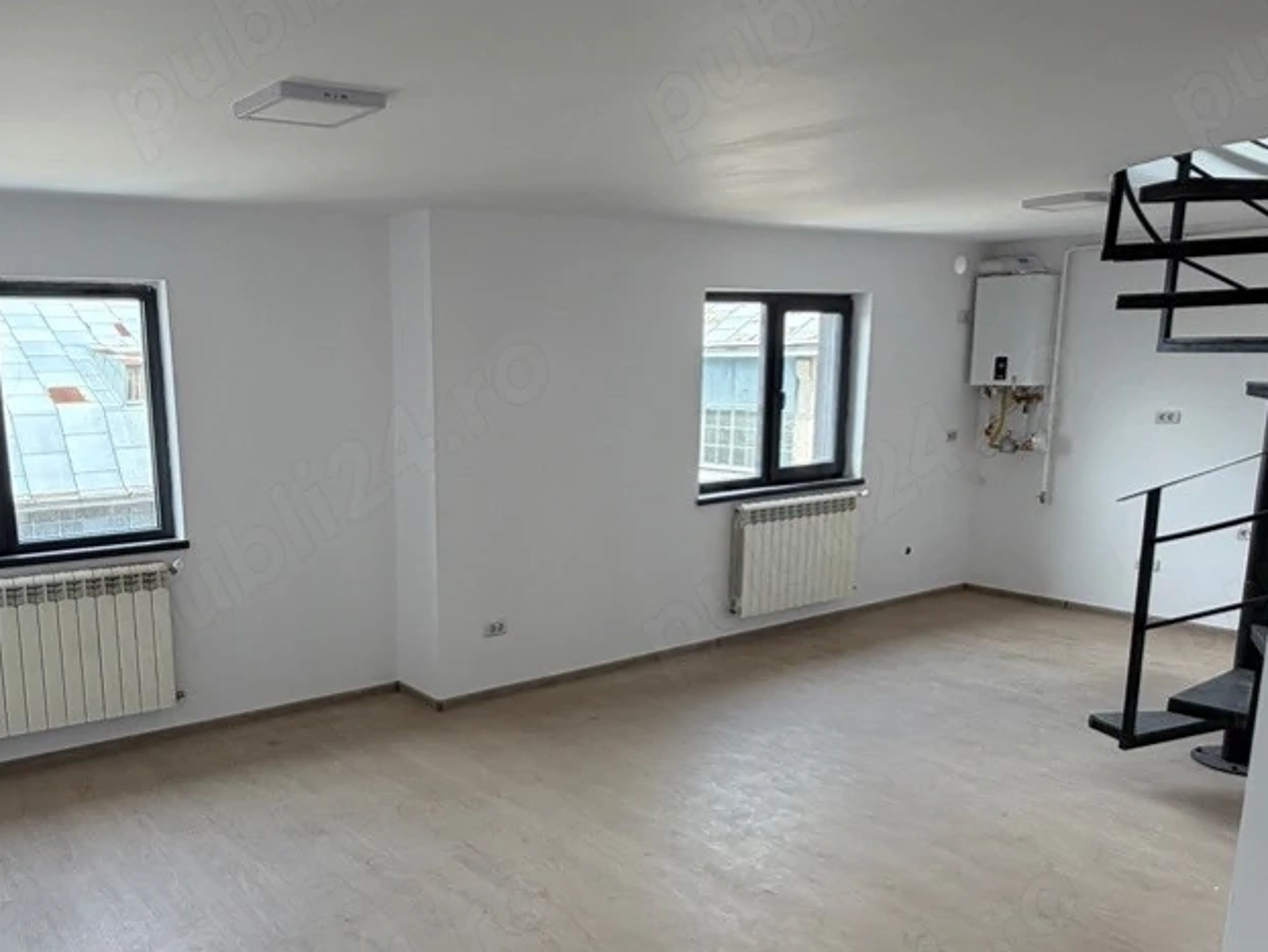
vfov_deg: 46.5
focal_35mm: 30
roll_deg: -0.2
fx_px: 1099
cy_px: 585
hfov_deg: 59.1
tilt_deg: -11.9
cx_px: 465
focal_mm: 2.22
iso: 100
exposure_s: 1/121
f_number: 2.2
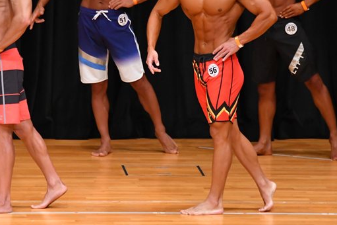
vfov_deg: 3.2
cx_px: 100
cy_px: 62
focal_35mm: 432
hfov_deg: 4.8
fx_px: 4041
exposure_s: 1/400
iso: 4000
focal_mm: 190
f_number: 5.6
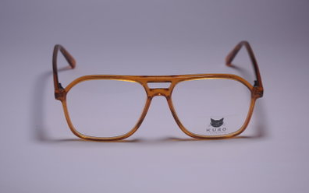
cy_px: 97
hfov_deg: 19.3
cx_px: 154
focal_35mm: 108
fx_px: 910
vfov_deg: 12.1
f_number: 5.3
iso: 200
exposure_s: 1/400
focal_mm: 70
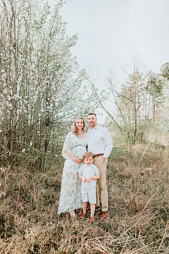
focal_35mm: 24
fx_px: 169
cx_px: 84
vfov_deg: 73.7
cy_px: 127
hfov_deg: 53.1
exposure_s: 1/800
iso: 100
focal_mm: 24
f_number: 2.5
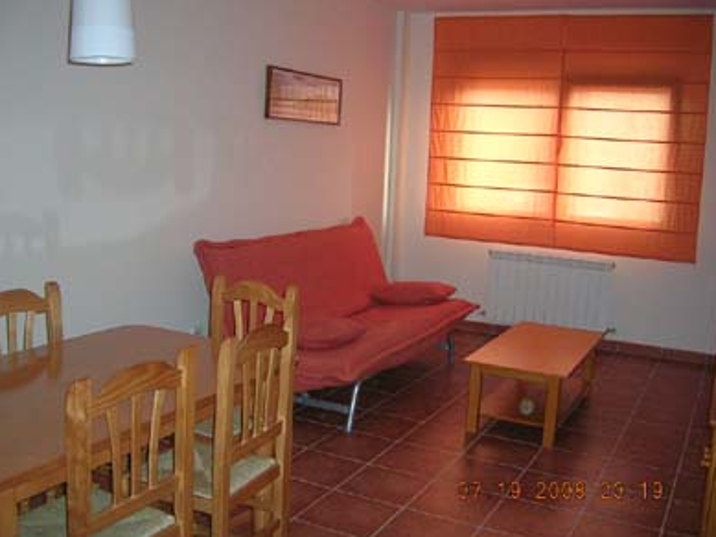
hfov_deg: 51.3
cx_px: 352
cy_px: 272
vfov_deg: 39.7
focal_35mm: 36
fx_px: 745
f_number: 2.8
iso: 132
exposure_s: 1/60.1
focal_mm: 5.4
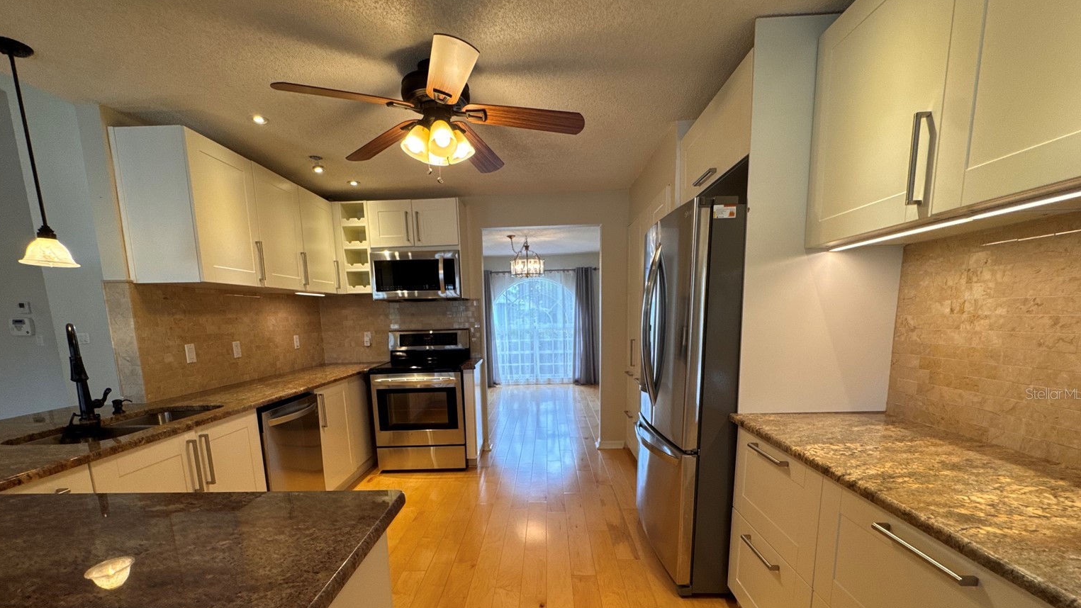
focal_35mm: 16
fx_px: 459
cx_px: 525
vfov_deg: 65.7
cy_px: 393
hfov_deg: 99.3
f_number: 2.2
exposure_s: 1/120
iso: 160
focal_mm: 2.22
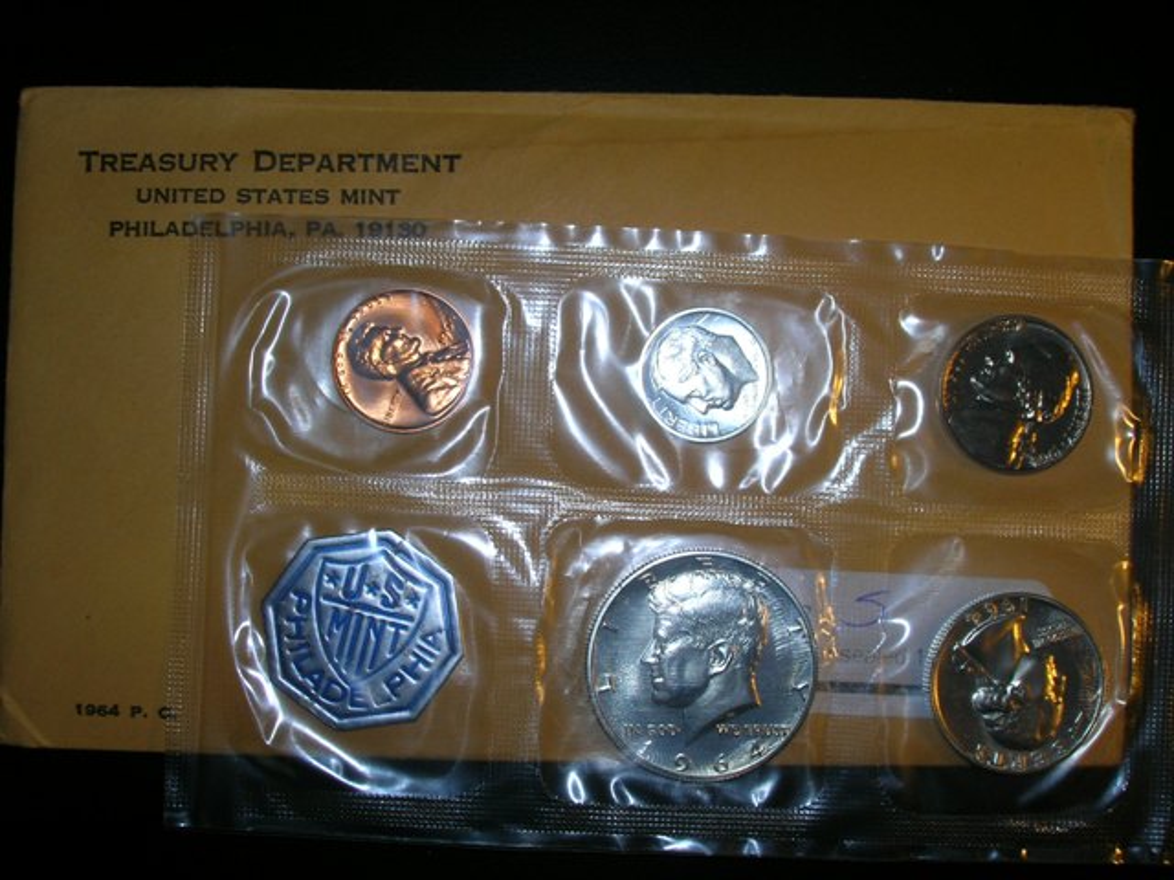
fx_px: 1560
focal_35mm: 46
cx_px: 587
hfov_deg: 41.2
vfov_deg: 31.5
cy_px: 440
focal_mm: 7.7
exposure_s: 1/60.1
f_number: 5.4
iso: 50
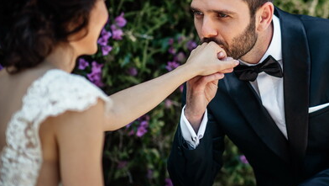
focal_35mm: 134
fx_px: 1170
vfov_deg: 9.1
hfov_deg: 16.0
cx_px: 238
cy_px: 53
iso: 250
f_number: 2.2
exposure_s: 1/1600
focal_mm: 85
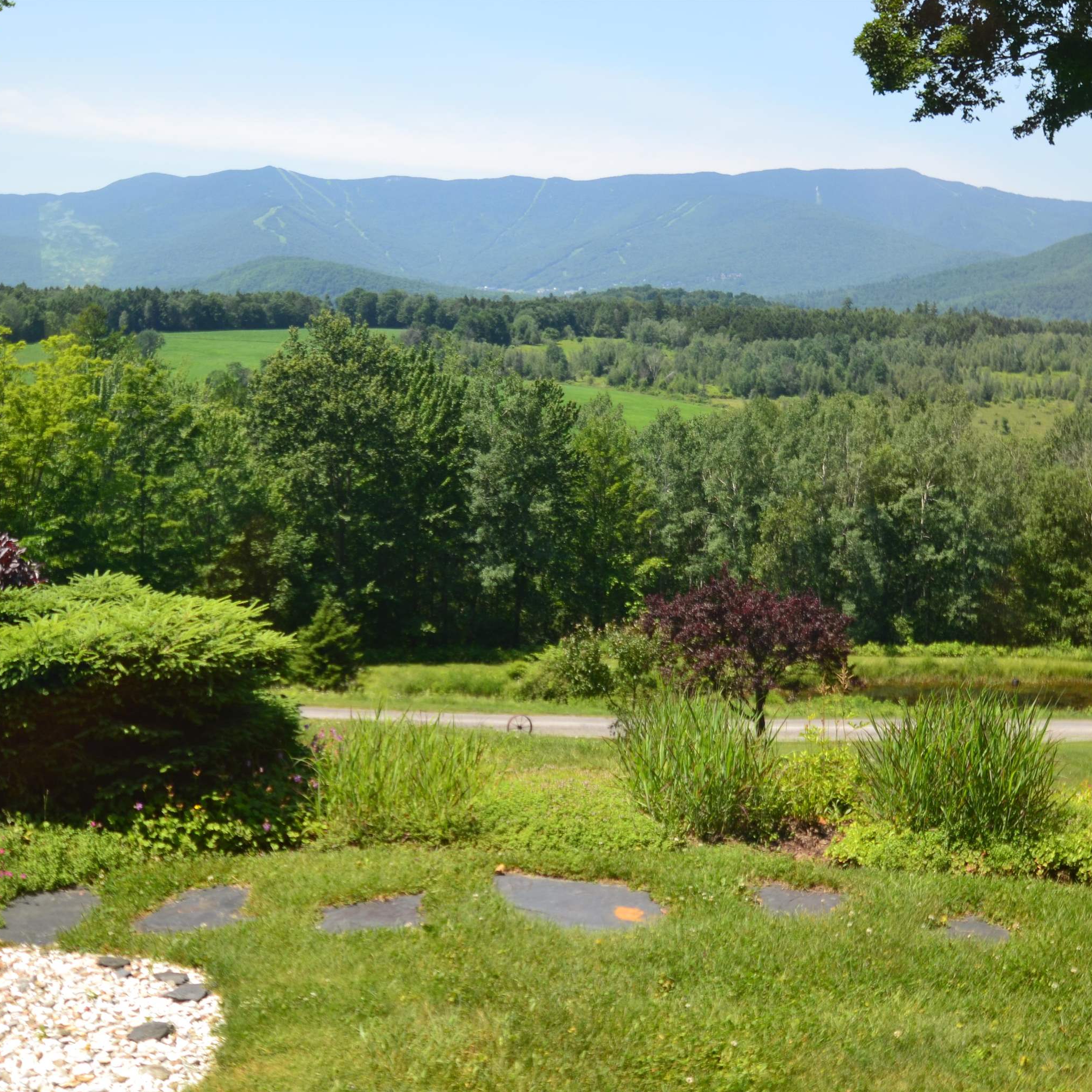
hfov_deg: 36.8
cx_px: 567
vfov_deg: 36.8
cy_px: 545
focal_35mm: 46
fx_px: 1642
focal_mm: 24
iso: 100
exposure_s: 1/100
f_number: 5
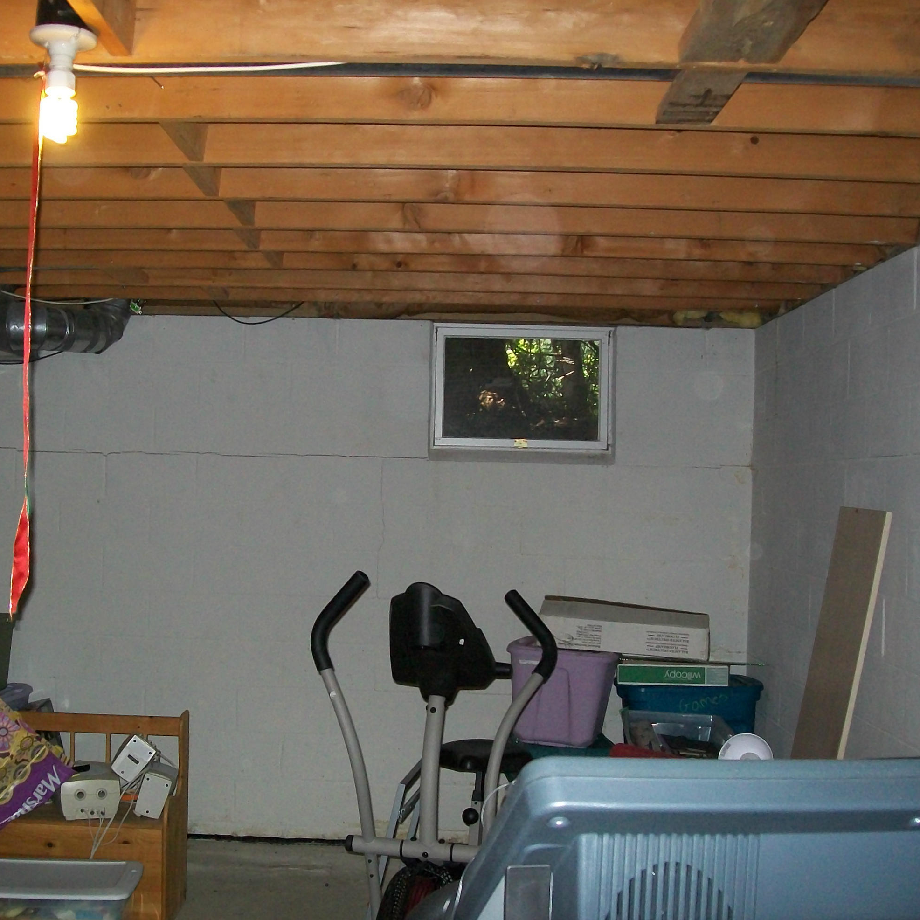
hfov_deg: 39.1
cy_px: 461
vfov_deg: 39.2
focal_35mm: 43
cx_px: 385
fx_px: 1293
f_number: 2.7
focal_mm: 6
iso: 160
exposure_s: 1/60
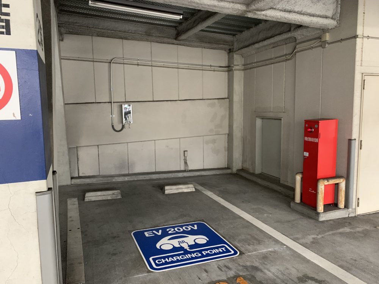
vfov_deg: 53.1
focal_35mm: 26
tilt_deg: -5.9
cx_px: 190
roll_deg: +1.3
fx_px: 285
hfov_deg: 67.3
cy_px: 142
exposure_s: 1/30
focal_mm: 4.25
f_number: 1.8
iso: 500
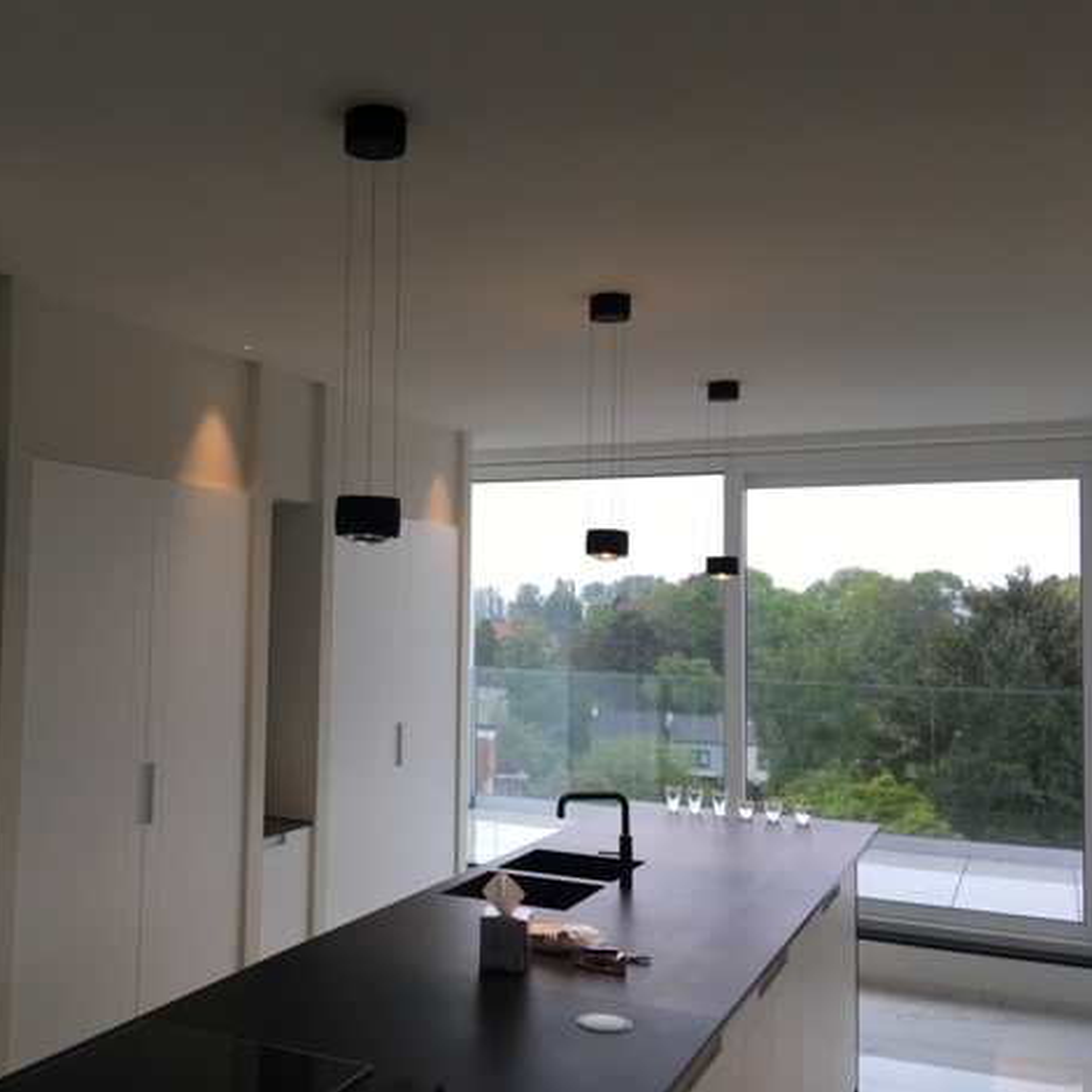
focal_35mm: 35
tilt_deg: +2.5
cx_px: 356
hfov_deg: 46.4
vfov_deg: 47.2
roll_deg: -2.2
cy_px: 536
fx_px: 1249
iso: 25
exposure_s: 1/100
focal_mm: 4.15
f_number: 2.2
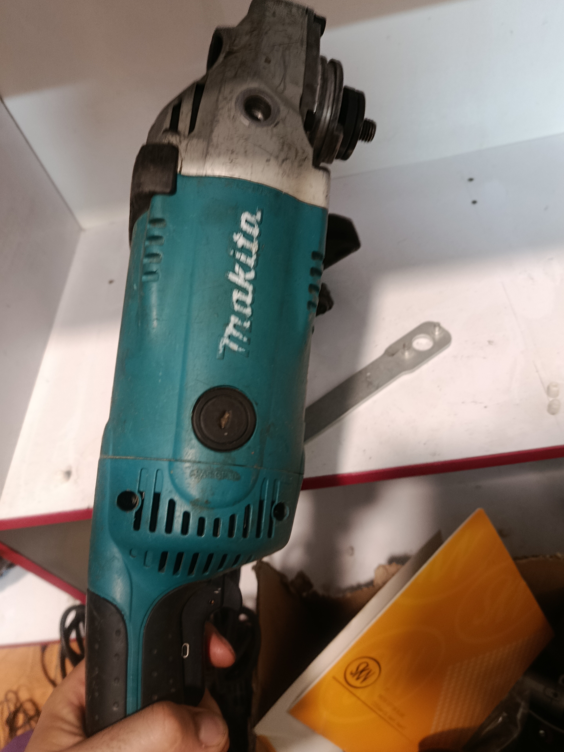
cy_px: 386
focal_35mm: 25
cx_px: 293
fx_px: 543
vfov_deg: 69.4
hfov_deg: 54.9
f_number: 1.7
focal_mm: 5.24
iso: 1056
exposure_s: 1/33.3
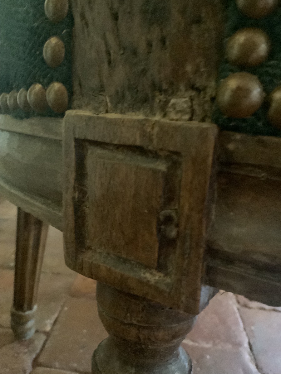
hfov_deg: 48.2
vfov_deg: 61.7
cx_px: 140
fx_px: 314
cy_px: 187
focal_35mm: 29
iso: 1000
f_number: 1.8
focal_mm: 3
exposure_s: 1/17
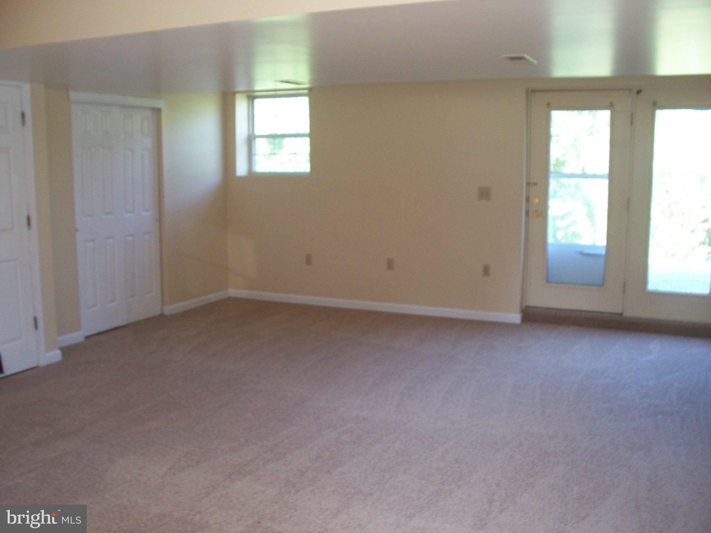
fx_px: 739
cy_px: 266
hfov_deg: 51.4
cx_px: 356
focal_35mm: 36
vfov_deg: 39.7
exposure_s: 1/60
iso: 200
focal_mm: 7.54
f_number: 2.8
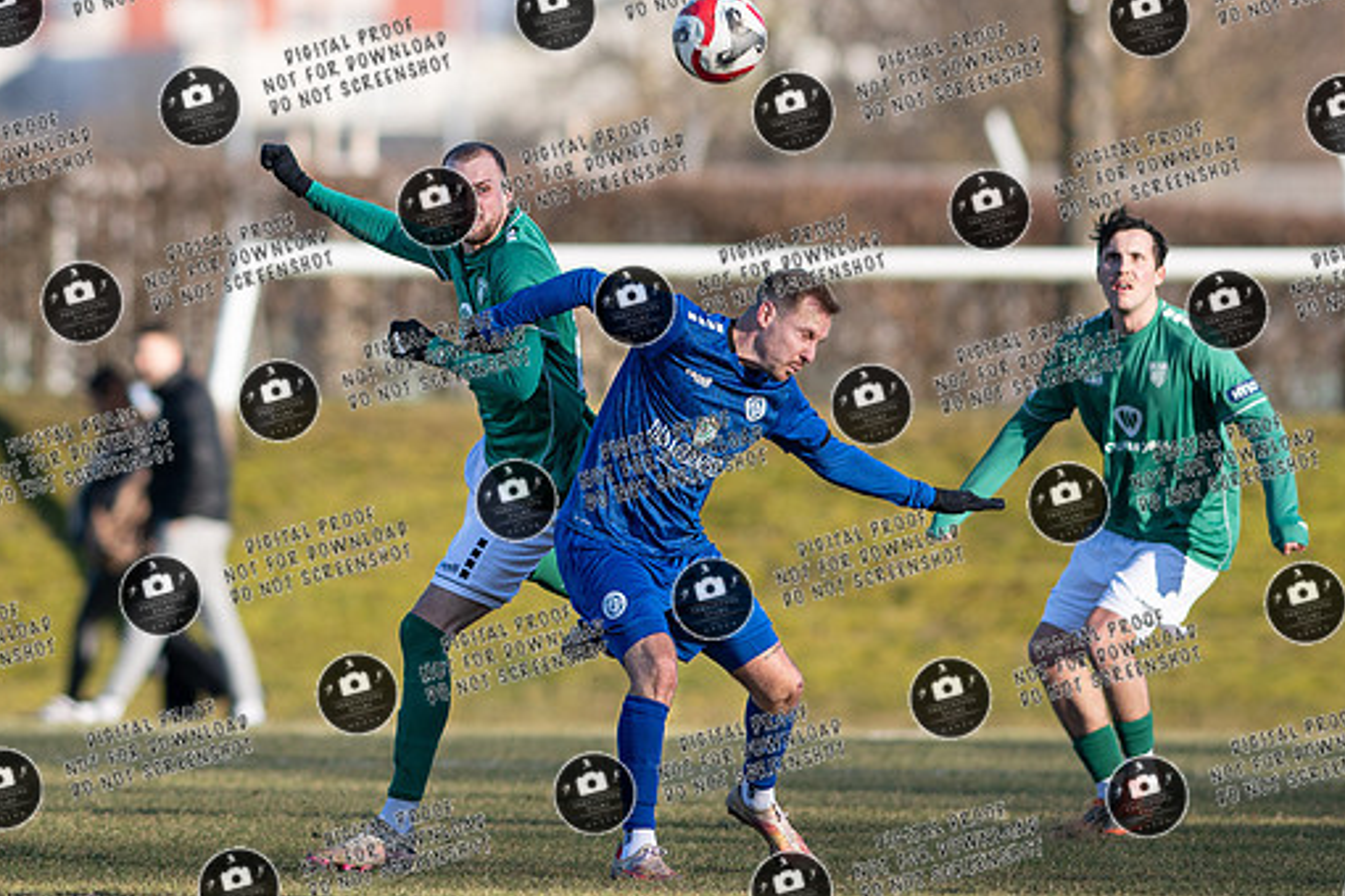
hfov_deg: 2.6
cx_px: 407
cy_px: 201
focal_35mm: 804
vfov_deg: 1.7
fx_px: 30036
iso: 125
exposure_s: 1/1600
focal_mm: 300
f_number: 3.2
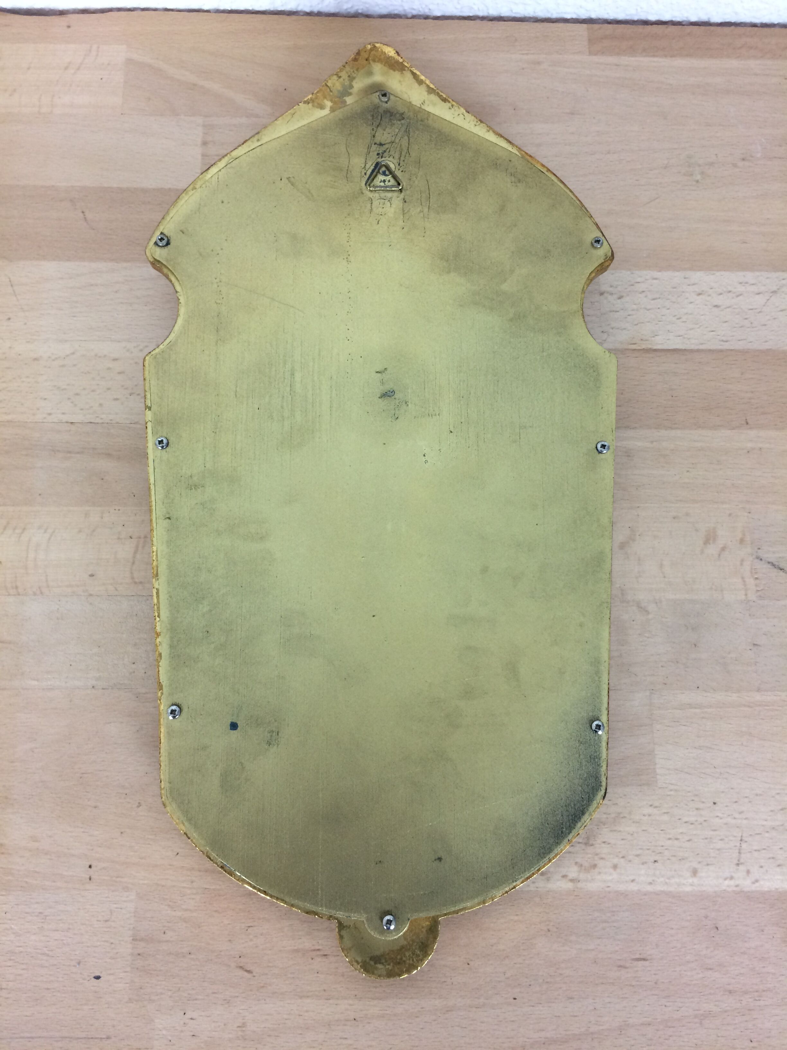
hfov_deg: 48.2
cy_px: 525
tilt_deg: -76.8
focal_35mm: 29
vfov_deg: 61.7
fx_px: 879
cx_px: 394
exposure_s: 1/33
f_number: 2.2
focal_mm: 4.15
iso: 64
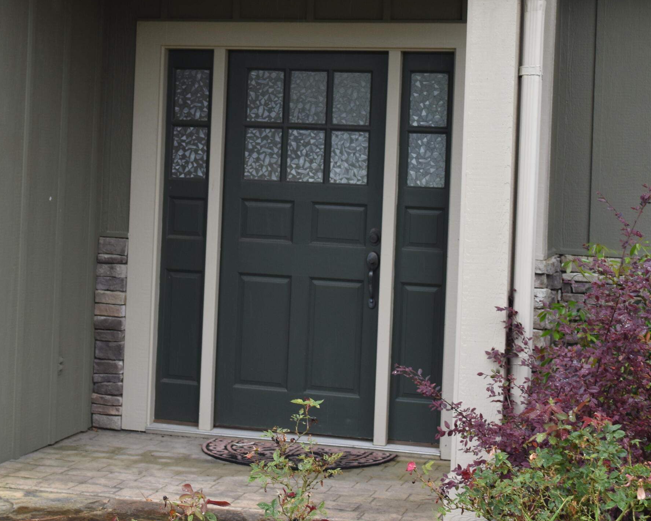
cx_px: 271
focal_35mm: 76
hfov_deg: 25.0
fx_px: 1465
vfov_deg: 20.1
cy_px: 157
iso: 400
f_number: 5.6
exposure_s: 1/125
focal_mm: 32
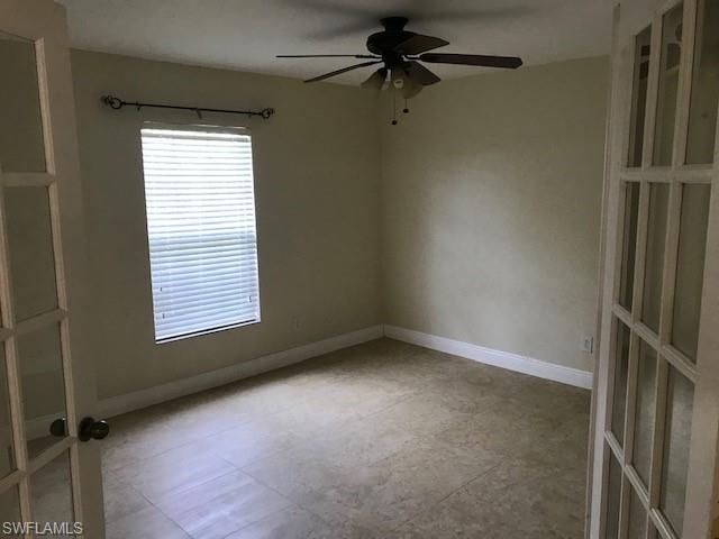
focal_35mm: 28
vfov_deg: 49.7
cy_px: 270
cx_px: 360
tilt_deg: -7.9
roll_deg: +0.5
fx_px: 582
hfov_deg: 63.4
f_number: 1.8
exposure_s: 1/30
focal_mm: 3.99
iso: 32
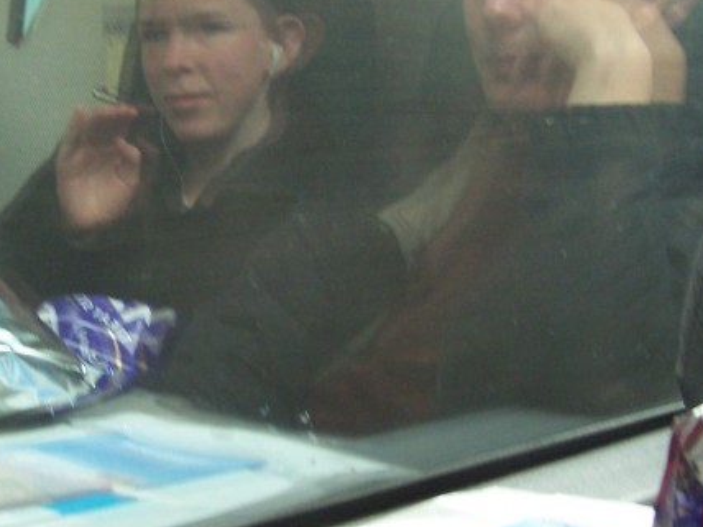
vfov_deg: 20.7
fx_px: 1442
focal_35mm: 71
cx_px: 251
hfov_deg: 27.3
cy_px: 245
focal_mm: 6.3
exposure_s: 1/30
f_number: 2.8
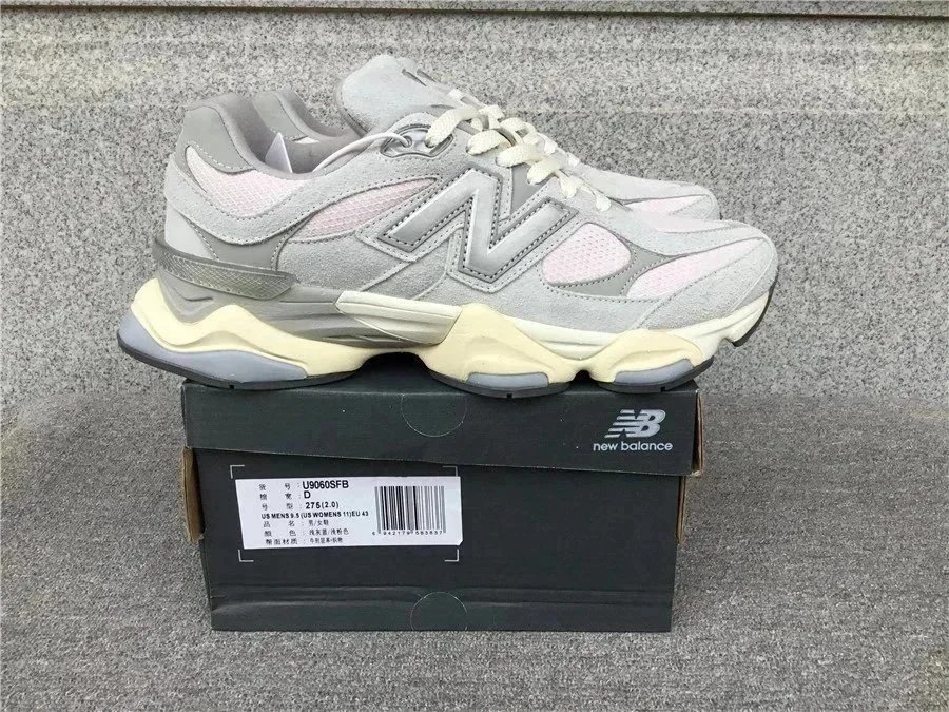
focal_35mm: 31
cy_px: 356
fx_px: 850
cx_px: 474
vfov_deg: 45.4
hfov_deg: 58.4
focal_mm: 3.3
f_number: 2.4
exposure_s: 1/197
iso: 25
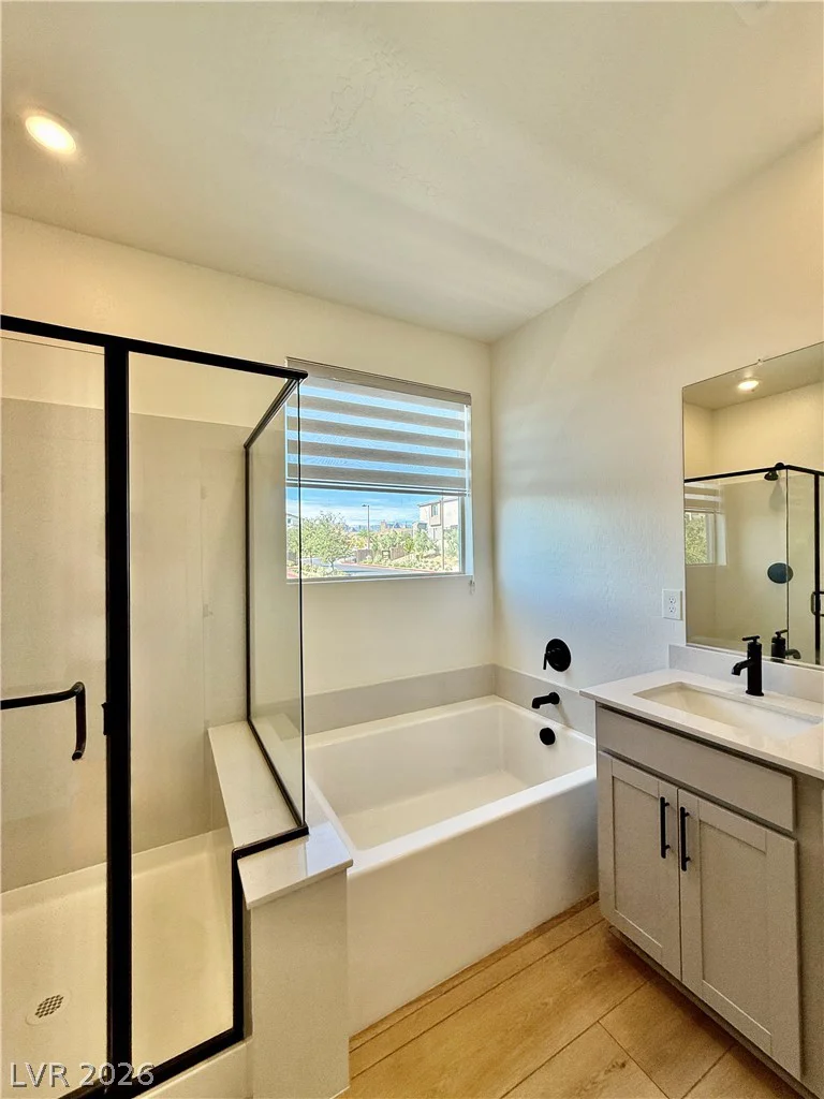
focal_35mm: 14
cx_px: 412
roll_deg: -0.1
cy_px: 550
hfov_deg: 85.7
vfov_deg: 102.1
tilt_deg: +0.8
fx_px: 444
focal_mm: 2.22
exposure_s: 1/213
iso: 64
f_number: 2.2
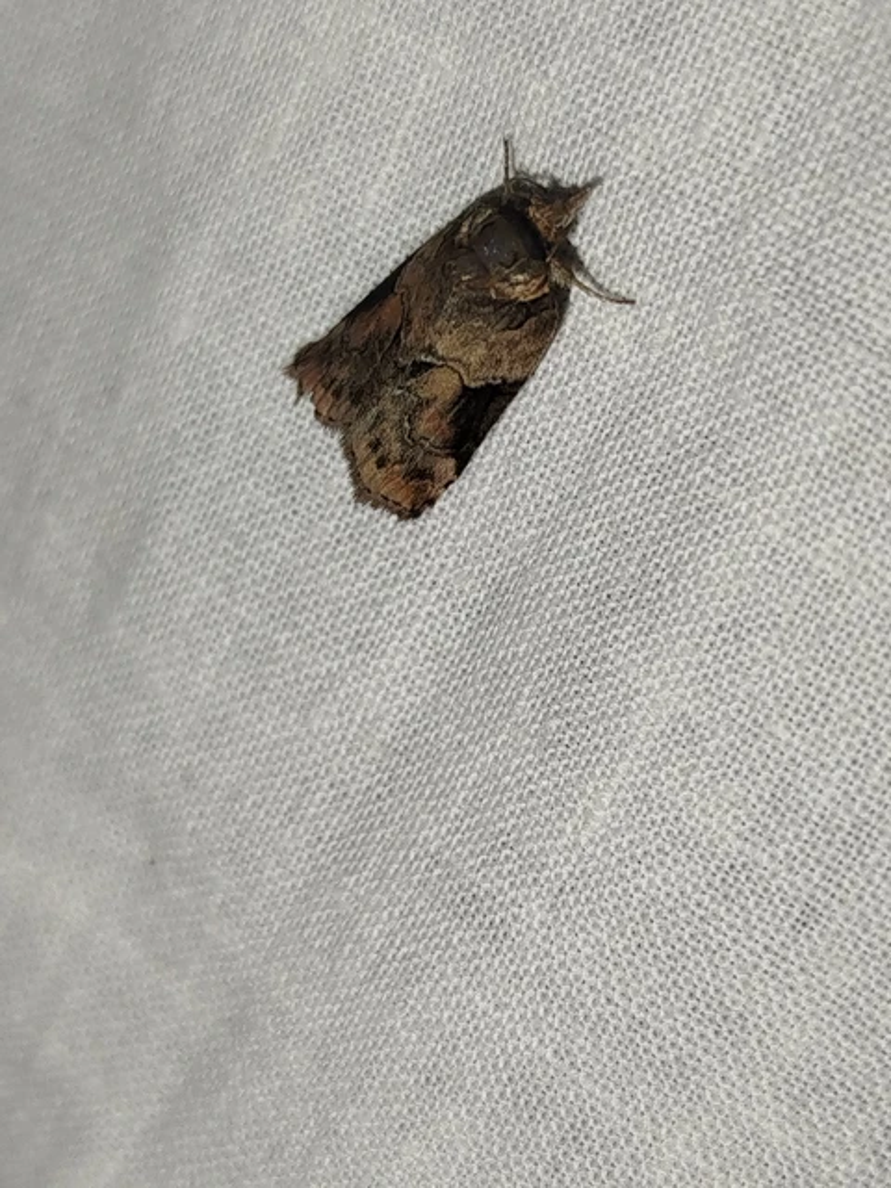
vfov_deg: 28.2
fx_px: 2368
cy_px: 594
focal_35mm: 69
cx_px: 446
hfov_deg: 21.3
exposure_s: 1/50
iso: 50
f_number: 1.7
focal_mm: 5.31
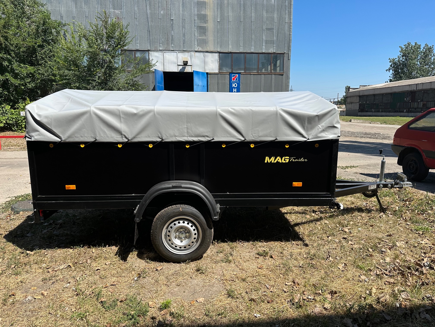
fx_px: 302
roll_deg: +0.4
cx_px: 218
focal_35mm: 24
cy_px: 164
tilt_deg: -10.5
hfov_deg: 71.6
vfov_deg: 56.8
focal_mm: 6.86
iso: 80
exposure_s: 1/3861
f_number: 1.78
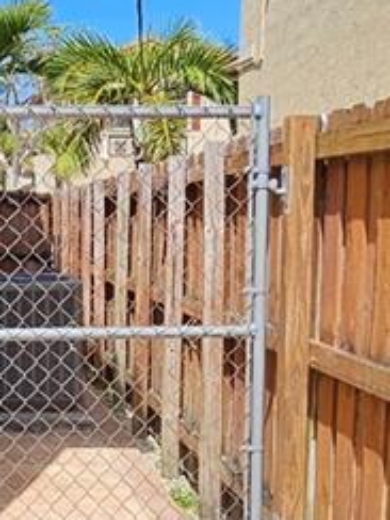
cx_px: 70
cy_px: 386
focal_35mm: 64
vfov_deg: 29.8
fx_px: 961
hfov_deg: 22.6
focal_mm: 2.2
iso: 50
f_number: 2.2
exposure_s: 1/3134
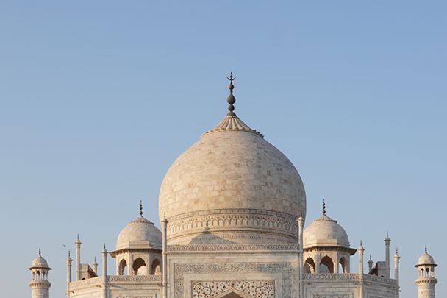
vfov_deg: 16.1
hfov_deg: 25.7
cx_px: 225
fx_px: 981
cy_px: 416
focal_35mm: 79
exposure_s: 1/100
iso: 100
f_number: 10
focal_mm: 24
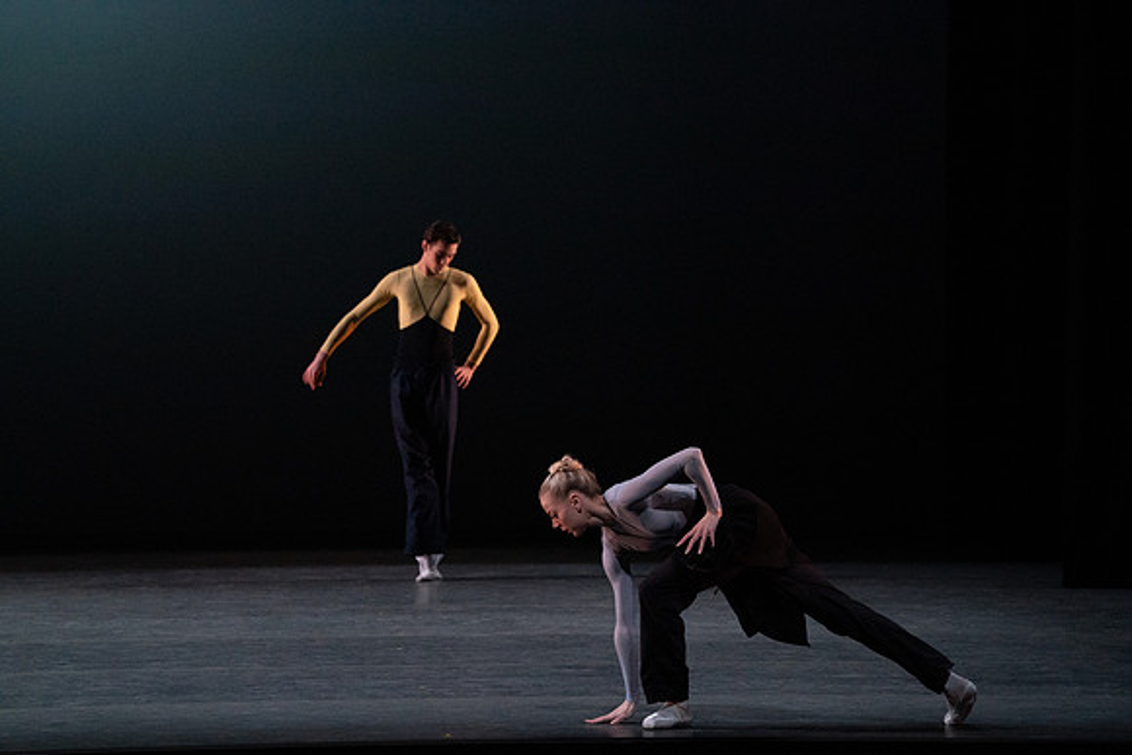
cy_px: 378
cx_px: 566
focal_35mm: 200
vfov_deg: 6.9
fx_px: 6290
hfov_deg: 10.3
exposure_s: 1/500
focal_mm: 200
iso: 12800
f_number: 8
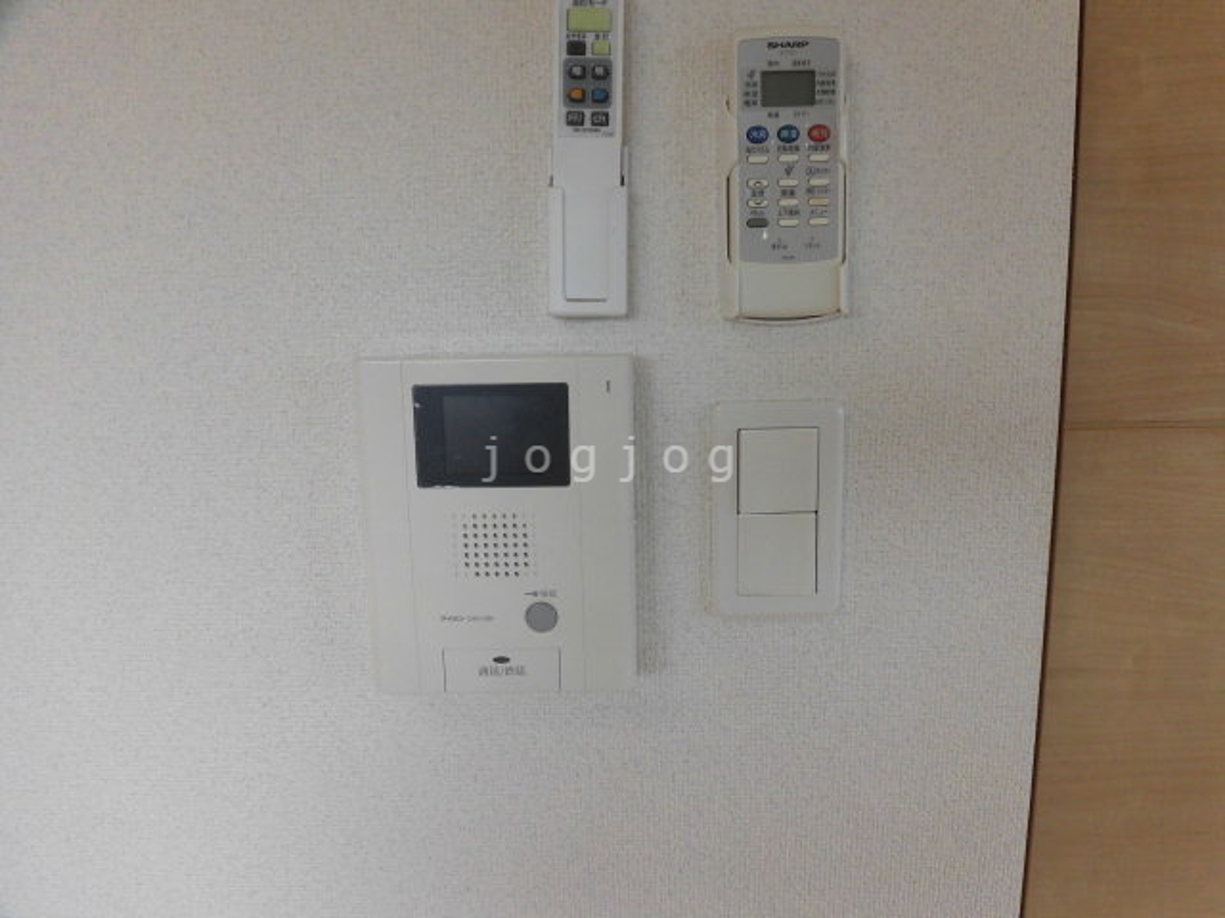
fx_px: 849
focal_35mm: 24
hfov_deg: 71.6
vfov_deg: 56.8
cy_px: 459
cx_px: 612
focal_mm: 4.3
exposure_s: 1/125
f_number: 3.1
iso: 100
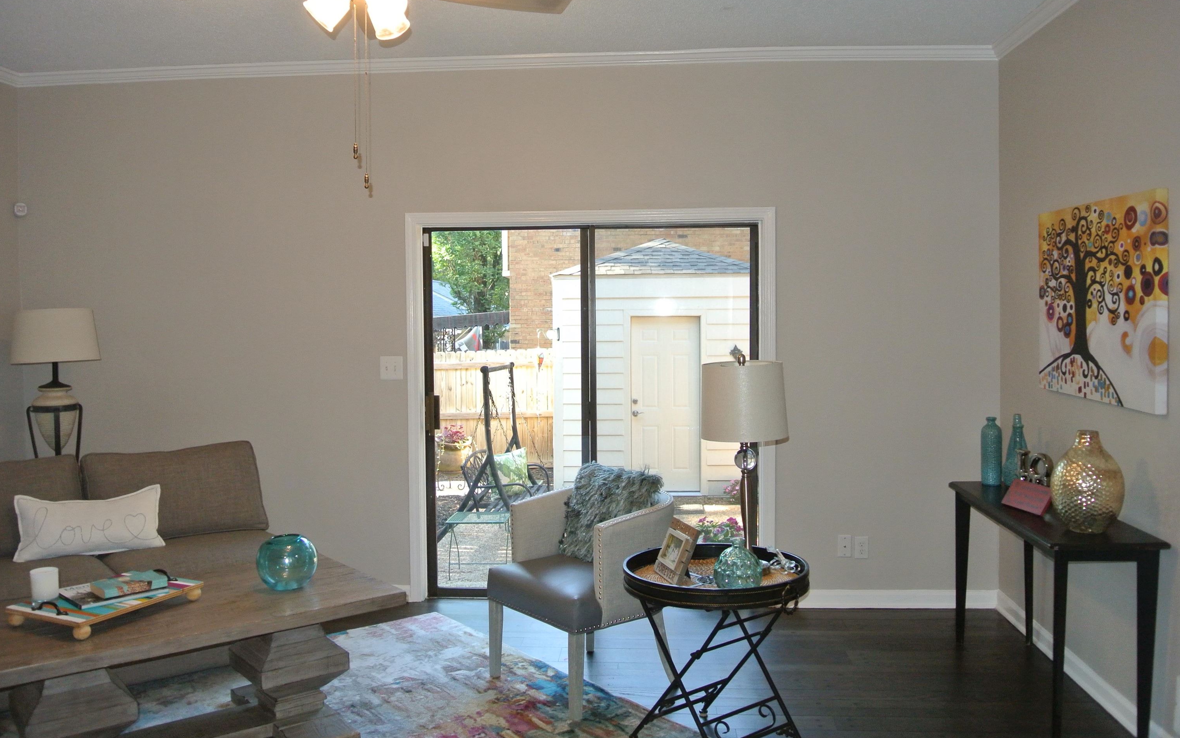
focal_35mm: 29
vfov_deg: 43.1
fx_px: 933
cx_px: 591
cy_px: 358
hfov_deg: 64.6
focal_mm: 10.7
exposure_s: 1/60
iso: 560
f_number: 3.5
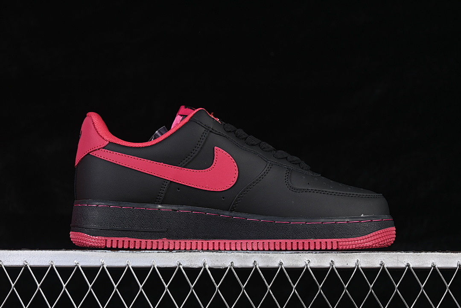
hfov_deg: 27.0
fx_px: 960
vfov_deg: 18.2
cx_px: 230
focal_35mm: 75
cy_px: 154
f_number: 6.3
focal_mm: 50
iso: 160
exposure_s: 1/60
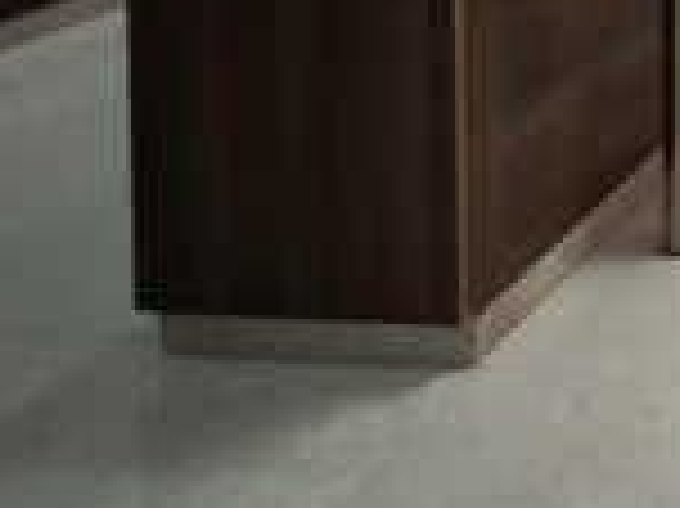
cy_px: -369
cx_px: 1247
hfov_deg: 21.4
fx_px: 1080
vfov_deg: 20.2
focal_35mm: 55
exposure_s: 1/40
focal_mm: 1.74
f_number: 2.2
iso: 50
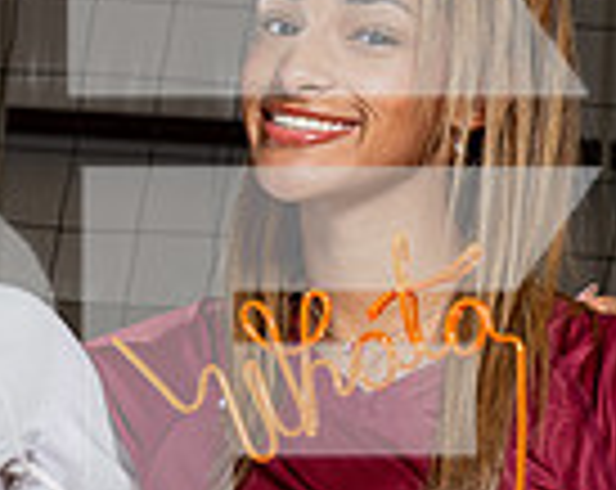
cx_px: -544
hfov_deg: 8.6
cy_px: 407
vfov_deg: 7.2
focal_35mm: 215
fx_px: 3911
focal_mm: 54
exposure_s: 1/250
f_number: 8
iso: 100
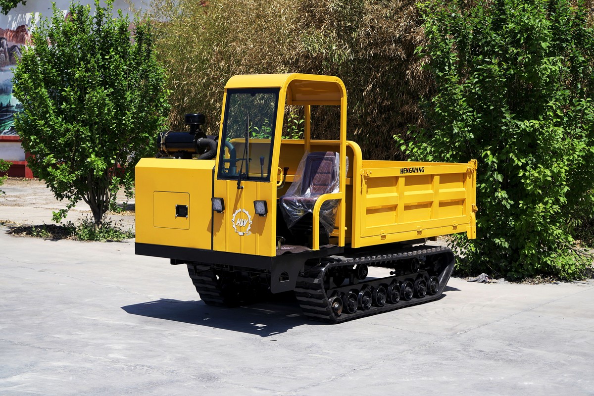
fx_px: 1023
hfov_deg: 32.4
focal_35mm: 62
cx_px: 297
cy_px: 198
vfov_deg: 21.9
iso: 100
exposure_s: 1/320
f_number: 8
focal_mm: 62
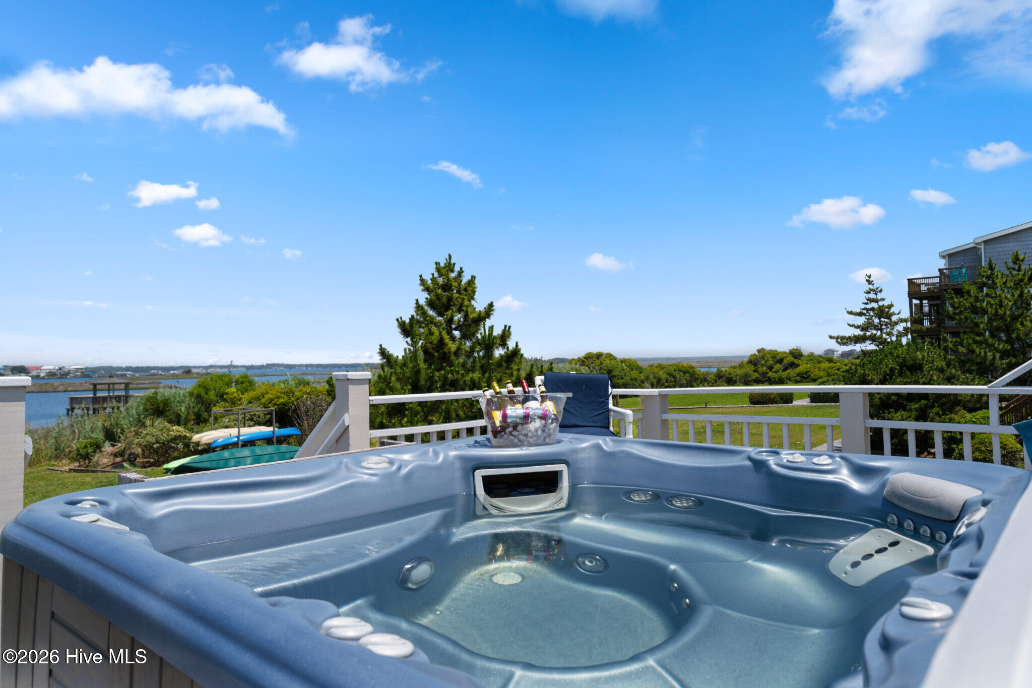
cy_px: 344
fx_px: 631
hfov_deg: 78.6
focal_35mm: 22
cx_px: 516
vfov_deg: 57.2
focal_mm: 22
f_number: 5.6
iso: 100
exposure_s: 1/250
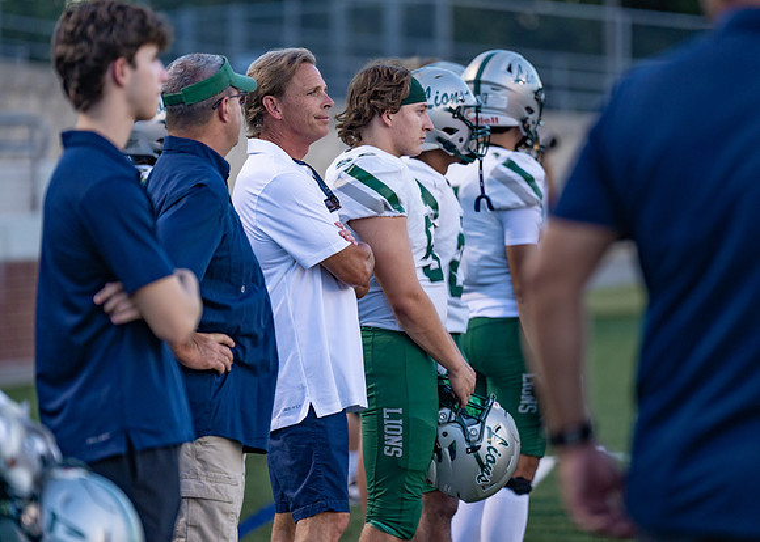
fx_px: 5330
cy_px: 267
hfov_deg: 8.2
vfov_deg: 5.8
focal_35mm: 247
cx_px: 380
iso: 800
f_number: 2.8
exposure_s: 1/1250
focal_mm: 200
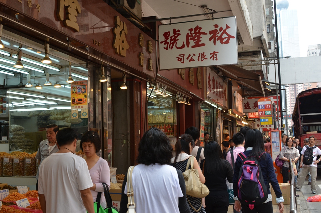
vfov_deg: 31.7
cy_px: 106
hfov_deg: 46.5
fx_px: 374
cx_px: 160
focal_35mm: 42
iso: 200
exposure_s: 1/160
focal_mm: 28
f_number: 6.3
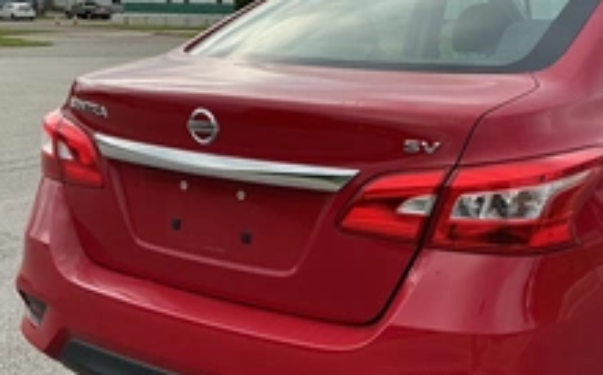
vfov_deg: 23.9
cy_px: 186
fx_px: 887
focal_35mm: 54
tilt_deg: -10.8
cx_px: 430
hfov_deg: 36.9
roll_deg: +0.0
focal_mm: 3
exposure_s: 1/883
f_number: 1.8
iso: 25
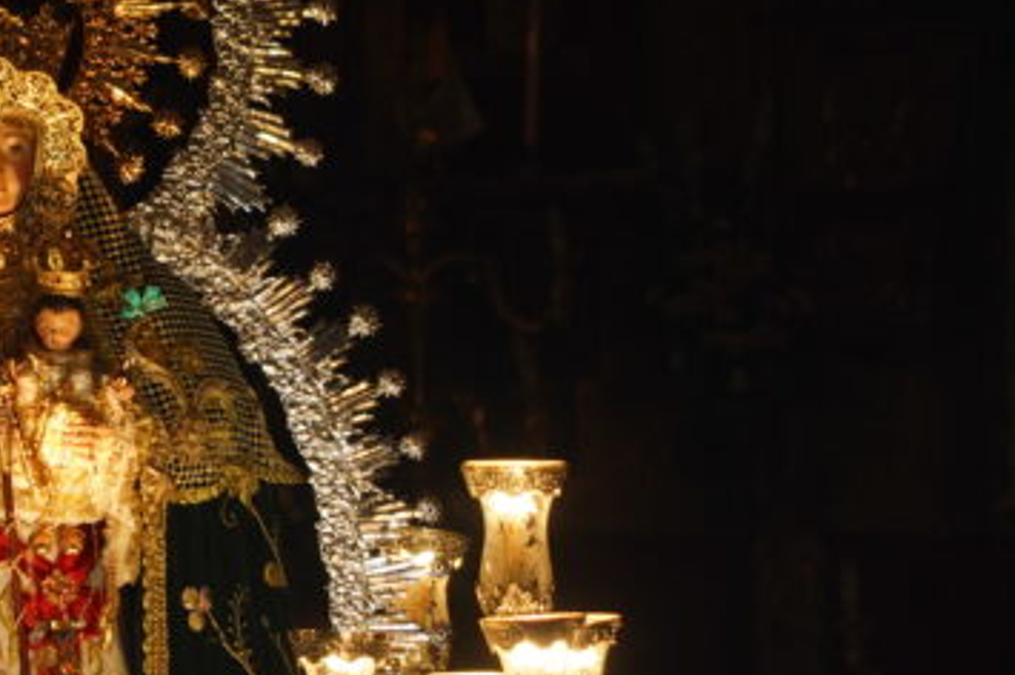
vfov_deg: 2.0
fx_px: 19520
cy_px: 639
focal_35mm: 693
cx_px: 132
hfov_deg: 3.0
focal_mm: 240
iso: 1250
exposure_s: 1/200
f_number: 6.3
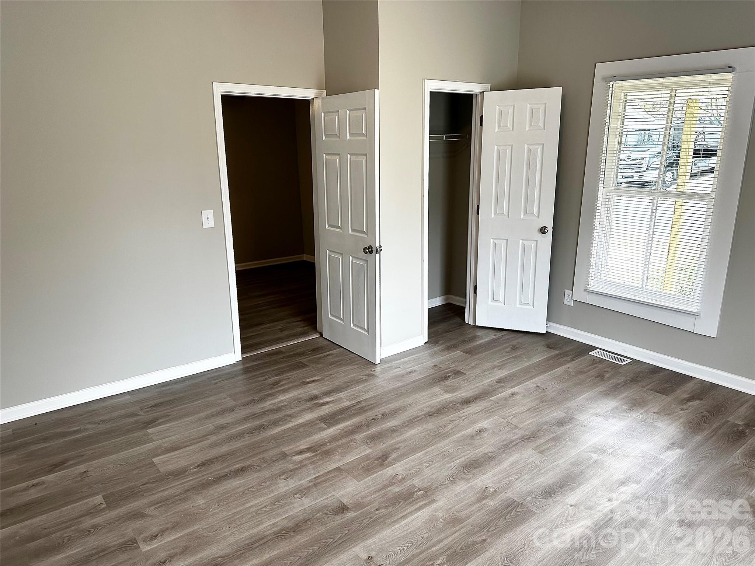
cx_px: 378
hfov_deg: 71.6
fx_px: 523
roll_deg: +0.5
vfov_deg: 56.8
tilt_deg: -14.0
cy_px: 283
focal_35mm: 24
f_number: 1.78
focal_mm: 6.86
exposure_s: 1/121
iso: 160
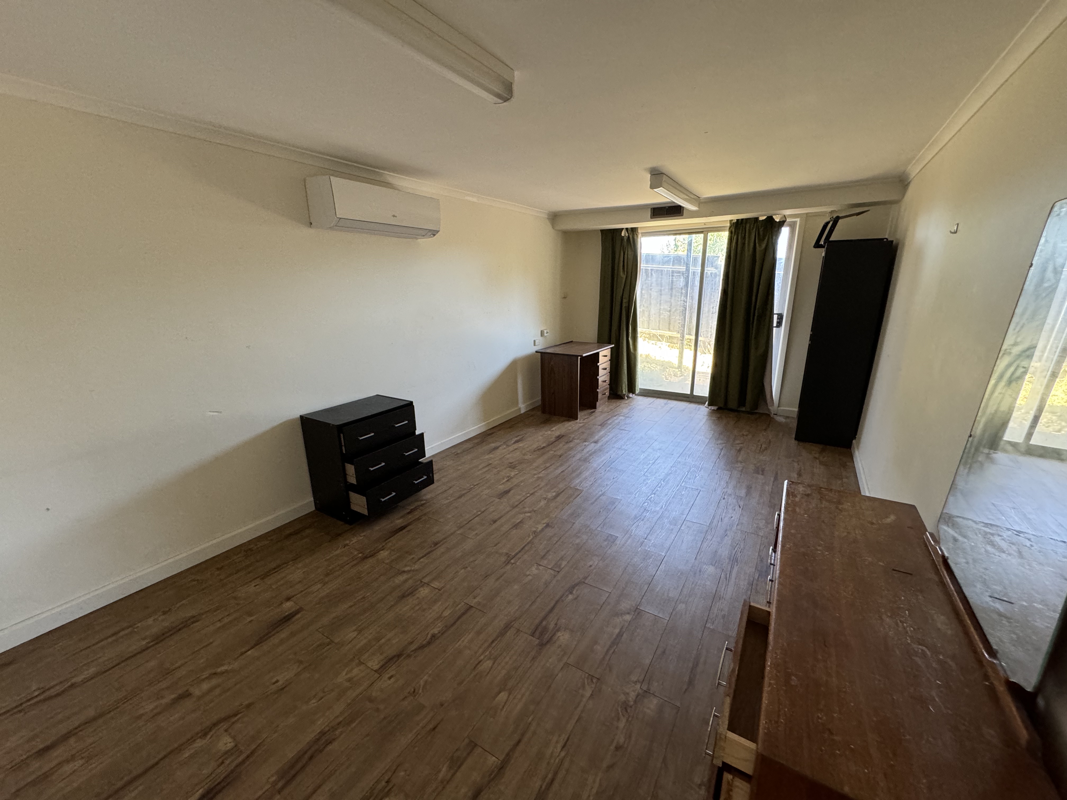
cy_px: 400
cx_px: 534
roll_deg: +1.1
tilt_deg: -16.1
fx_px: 432
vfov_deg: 85.7
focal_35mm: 14
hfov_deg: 102.1
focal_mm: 2.22
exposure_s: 1/99
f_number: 2.2
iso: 320
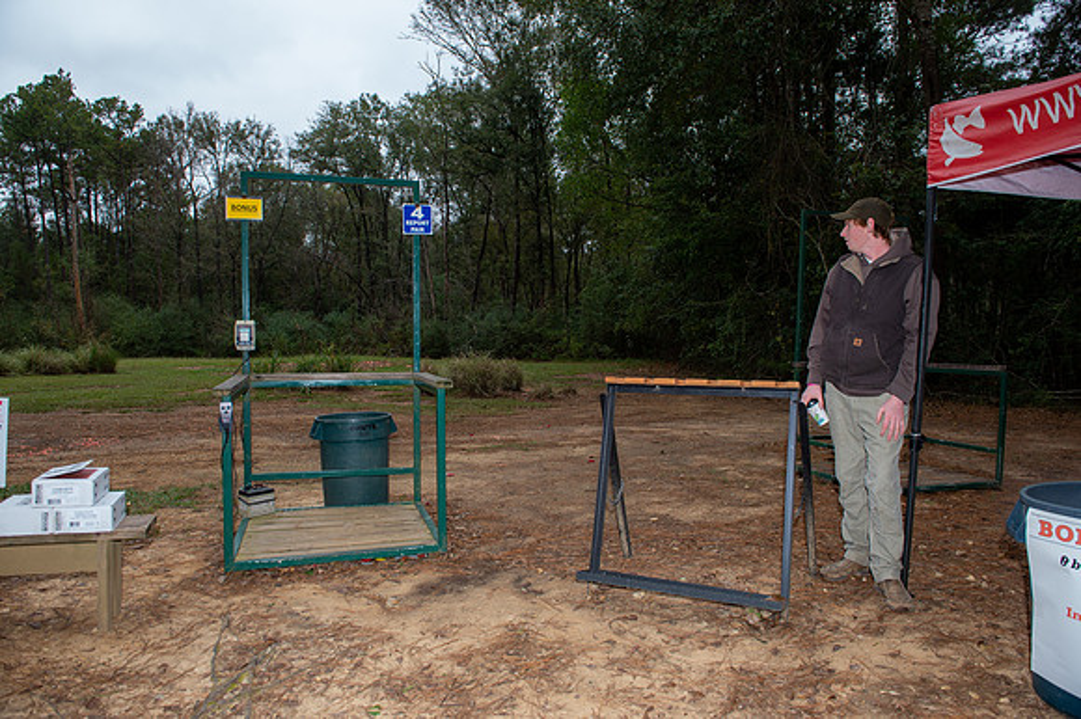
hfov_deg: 73.8
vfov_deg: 53.1
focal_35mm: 24
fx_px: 720
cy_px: 360
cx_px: 540
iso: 400
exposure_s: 1/125
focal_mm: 24
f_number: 5.6
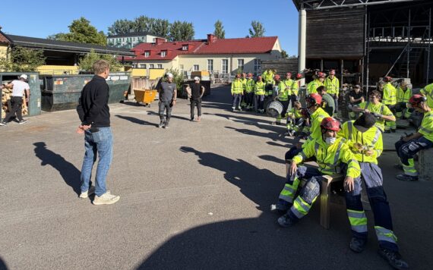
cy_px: 72
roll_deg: -0.5
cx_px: 225
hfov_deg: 85.0
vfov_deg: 57.0
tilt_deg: +0.2
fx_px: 236
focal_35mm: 20
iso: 25
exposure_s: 1/770
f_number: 2.2
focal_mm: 2.22
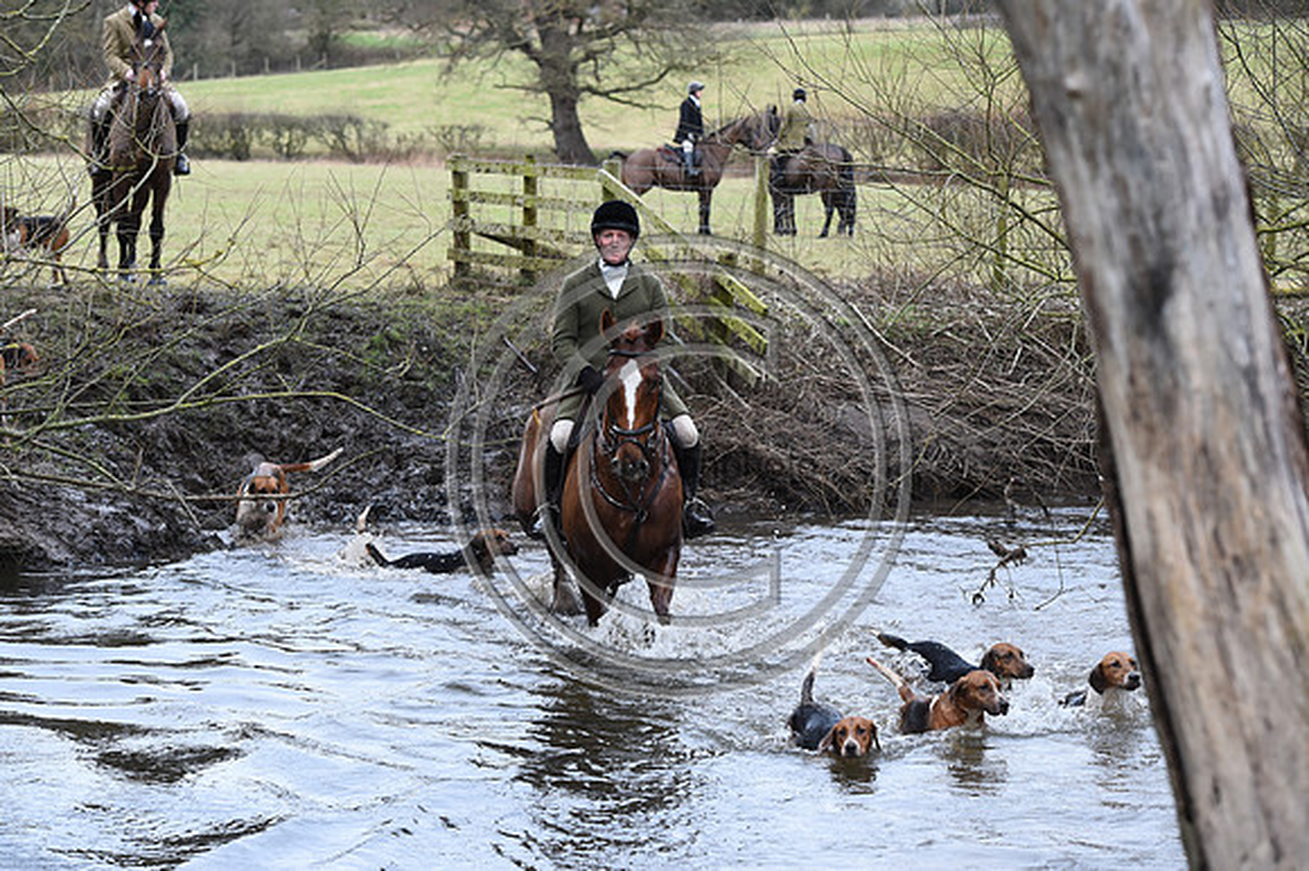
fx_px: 3816
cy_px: 436
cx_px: 654
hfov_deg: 19.5
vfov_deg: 13.0
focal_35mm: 105
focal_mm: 105
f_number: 5.6
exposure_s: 1/1250
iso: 2200
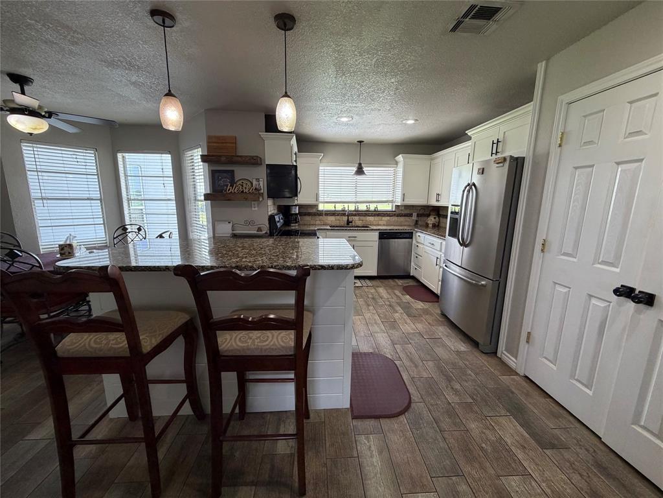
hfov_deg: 102.1
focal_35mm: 14
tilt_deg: -9.8
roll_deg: -0.1
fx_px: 268
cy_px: 249
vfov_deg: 85.7
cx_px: 332
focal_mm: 2.22
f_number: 2.2
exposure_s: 1/120
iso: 250
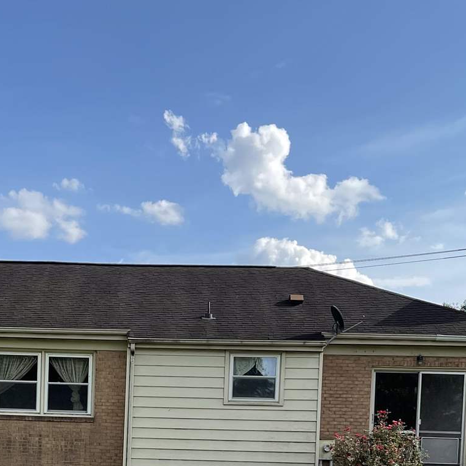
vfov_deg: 24.2
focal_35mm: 67
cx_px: 82
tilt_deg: -1.7
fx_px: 1020
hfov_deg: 25.2
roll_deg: -1.6
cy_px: 500
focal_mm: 5.1
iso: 32
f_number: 1.6
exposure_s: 1/3086
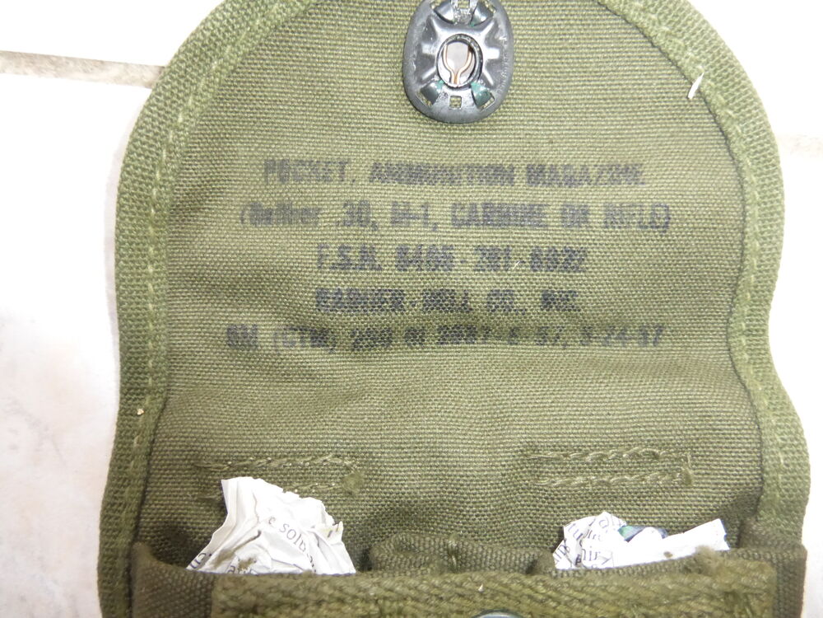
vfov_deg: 56.8
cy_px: 309
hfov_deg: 71.6
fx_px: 571
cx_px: 412
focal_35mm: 24
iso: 400
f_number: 3.3
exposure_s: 1/60
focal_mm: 4.3
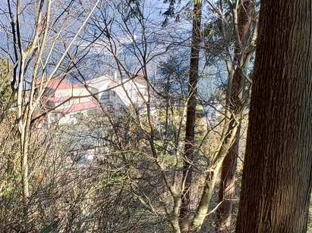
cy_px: 240
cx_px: 66
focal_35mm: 76
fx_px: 685
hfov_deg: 25.3
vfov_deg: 18.8
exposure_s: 1/245
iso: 50
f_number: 2.4
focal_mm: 4.3
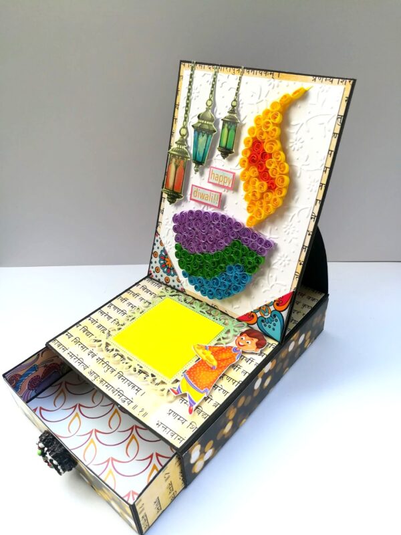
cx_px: 200
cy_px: 268
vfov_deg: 67.3
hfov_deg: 53.1
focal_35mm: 26
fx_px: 402
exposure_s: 1/100
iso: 64
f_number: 2.2
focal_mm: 3.83
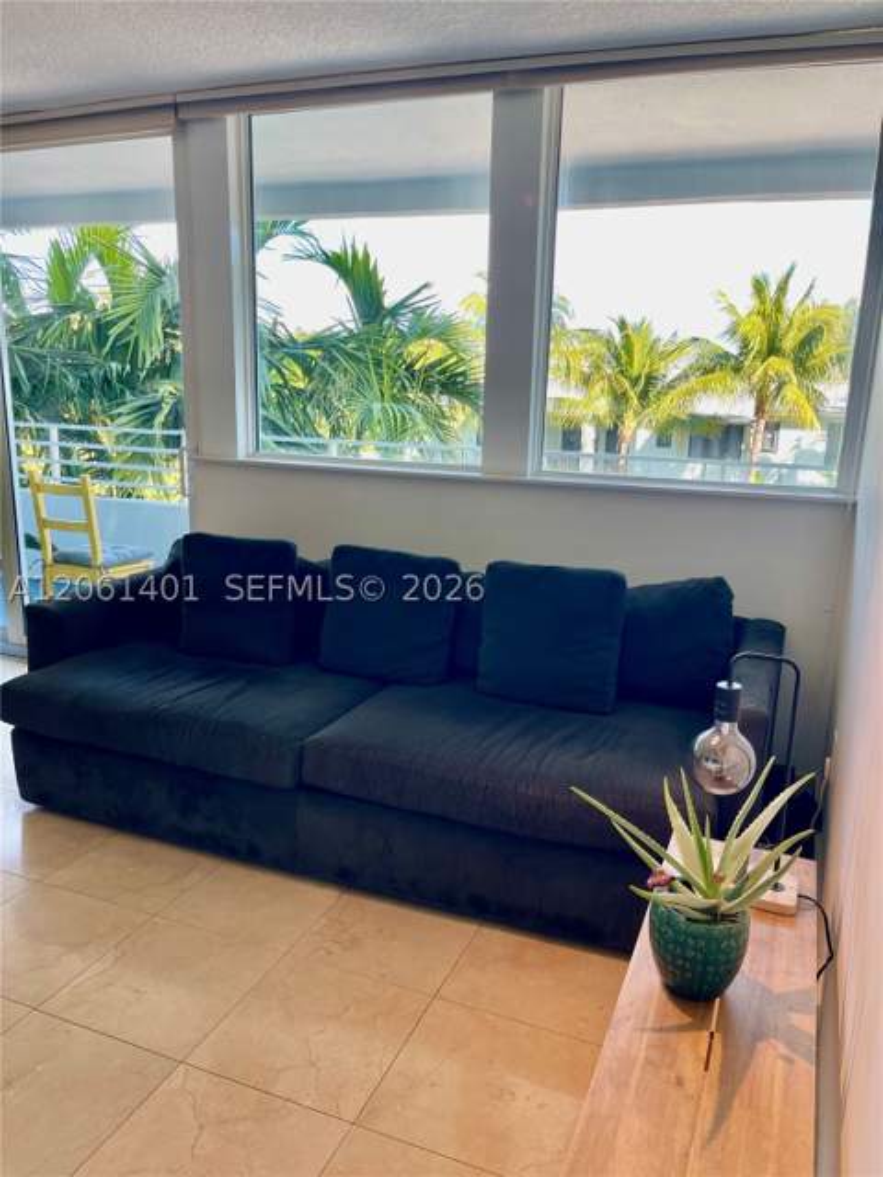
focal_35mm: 25
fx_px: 850
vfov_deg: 69.4
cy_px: 588
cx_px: 442
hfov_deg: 54.9
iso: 32
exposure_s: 1/120
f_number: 1.6
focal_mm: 5.1
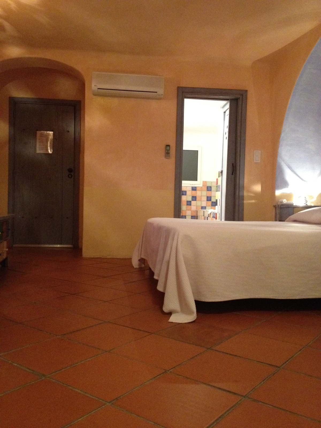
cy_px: 214
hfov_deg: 40.7
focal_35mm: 35
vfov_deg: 52.6
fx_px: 433
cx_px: 160
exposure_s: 1/15
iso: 640
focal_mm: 4.28
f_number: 2.4
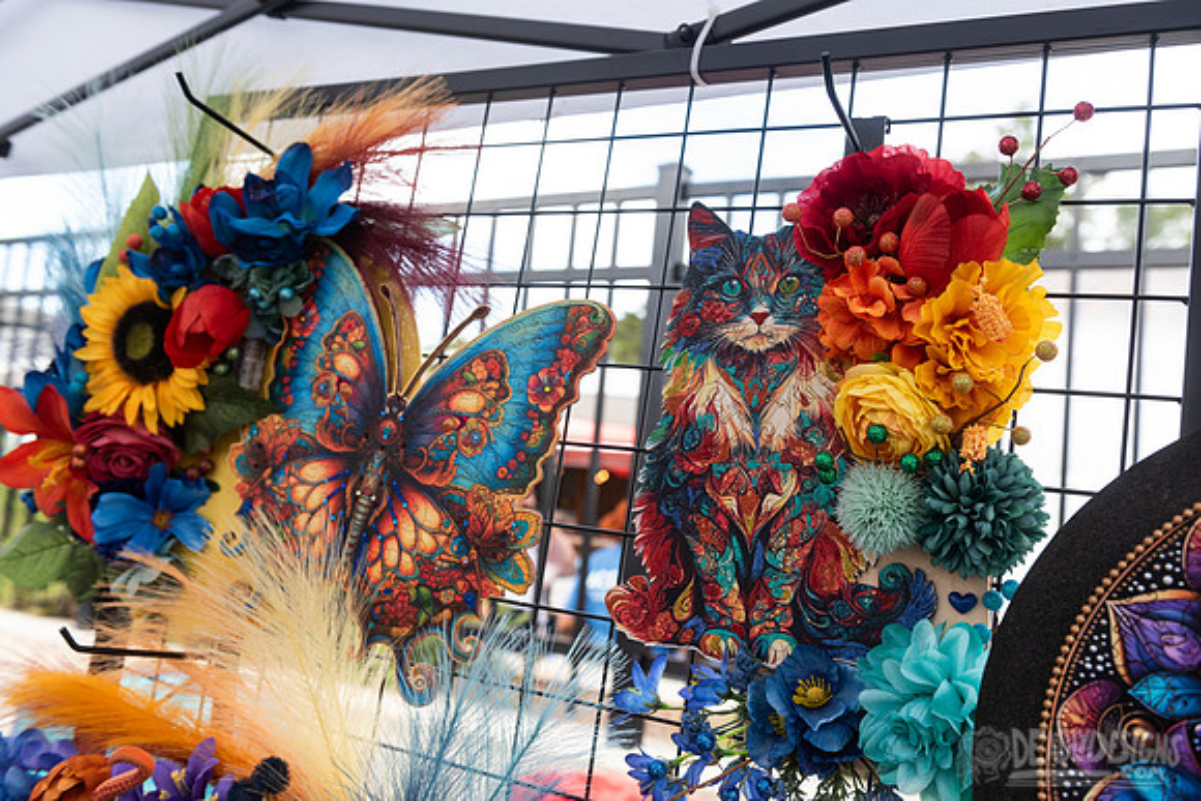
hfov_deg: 58.7
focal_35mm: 32
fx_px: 1068
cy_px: 400
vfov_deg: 41.1
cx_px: 600
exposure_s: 1/200
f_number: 5
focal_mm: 32
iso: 250
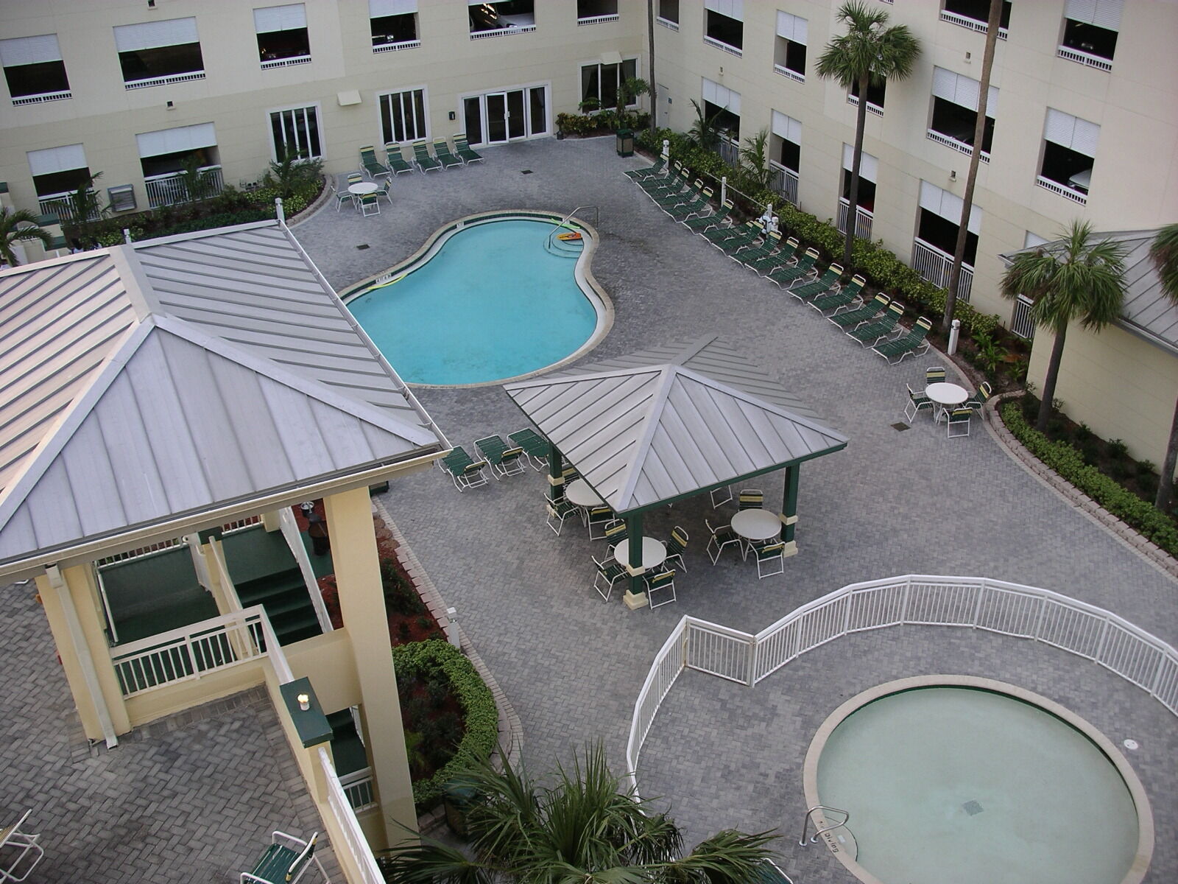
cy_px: 442
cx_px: 589
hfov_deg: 50.1
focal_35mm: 37
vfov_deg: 38.7
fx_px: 1259
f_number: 2.8
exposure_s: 1/109
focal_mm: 7.8
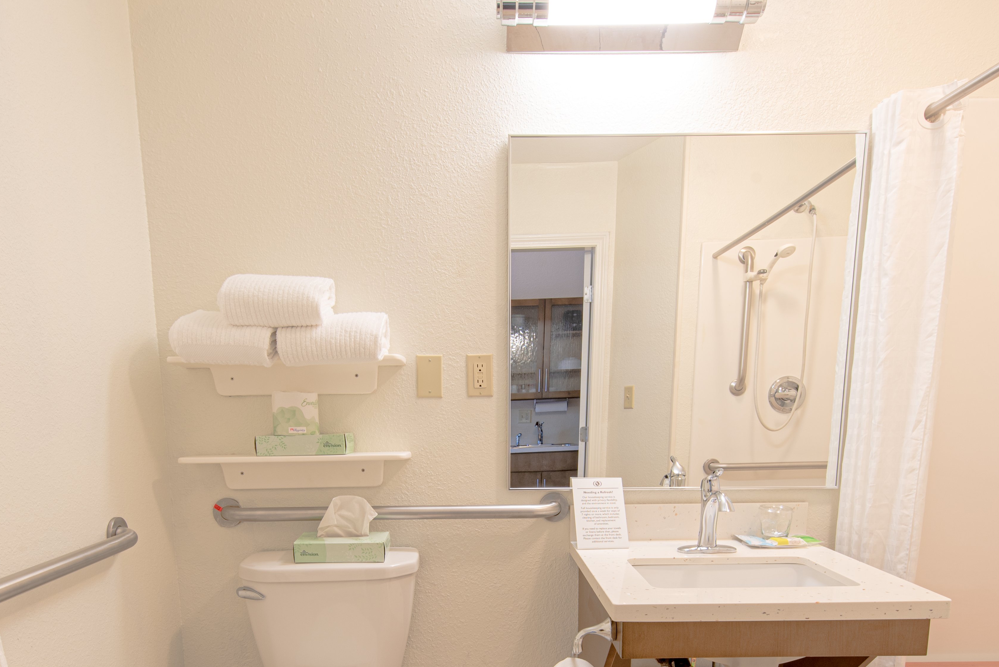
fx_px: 694
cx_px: 466
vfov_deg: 48.9
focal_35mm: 25
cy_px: 515
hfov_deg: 71.4
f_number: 11
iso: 100
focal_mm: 14
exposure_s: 1
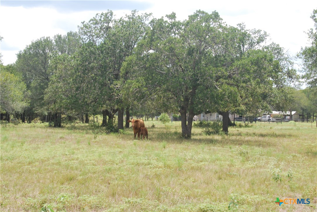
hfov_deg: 30.5
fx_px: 582
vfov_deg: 20.6
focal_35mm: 66
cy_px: 106
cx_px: 158
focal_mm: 44
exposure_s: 1/200
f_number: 11
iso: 400
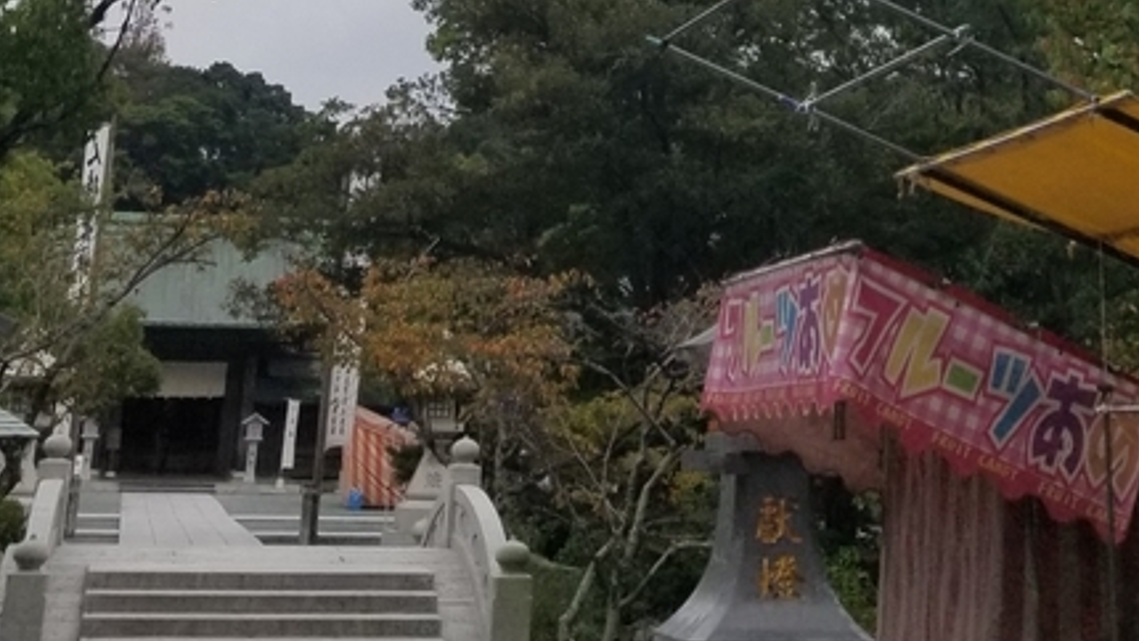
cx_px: 720
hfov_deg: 26.7
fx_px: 2386
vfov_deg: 12.5
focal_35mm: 79
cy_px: -832
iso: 50
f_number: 1.7
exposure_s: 1/503
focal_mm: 4.25
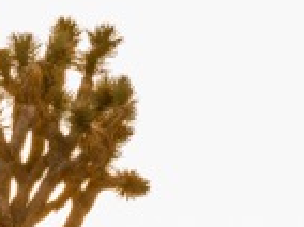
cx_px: -469
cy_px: 156
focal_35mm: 342
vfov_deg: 4.3
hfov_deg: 5.6
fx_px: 2998
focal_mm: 56
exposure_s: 1/40
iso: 800
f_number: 16
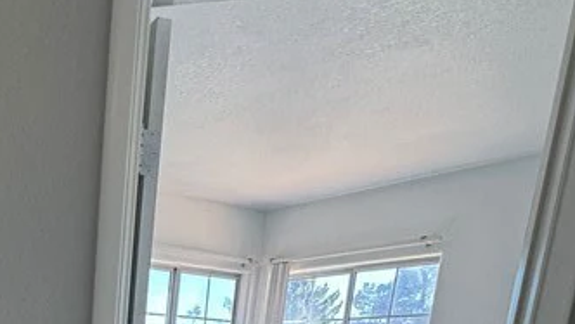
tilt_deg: -14.9
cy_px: 573
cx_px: -5
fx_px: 717
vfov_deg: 19.5
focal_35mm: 47
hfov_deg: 38.6
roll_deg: -3.2
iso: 100
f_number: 2.2
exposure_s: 1/120
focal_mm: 2.22
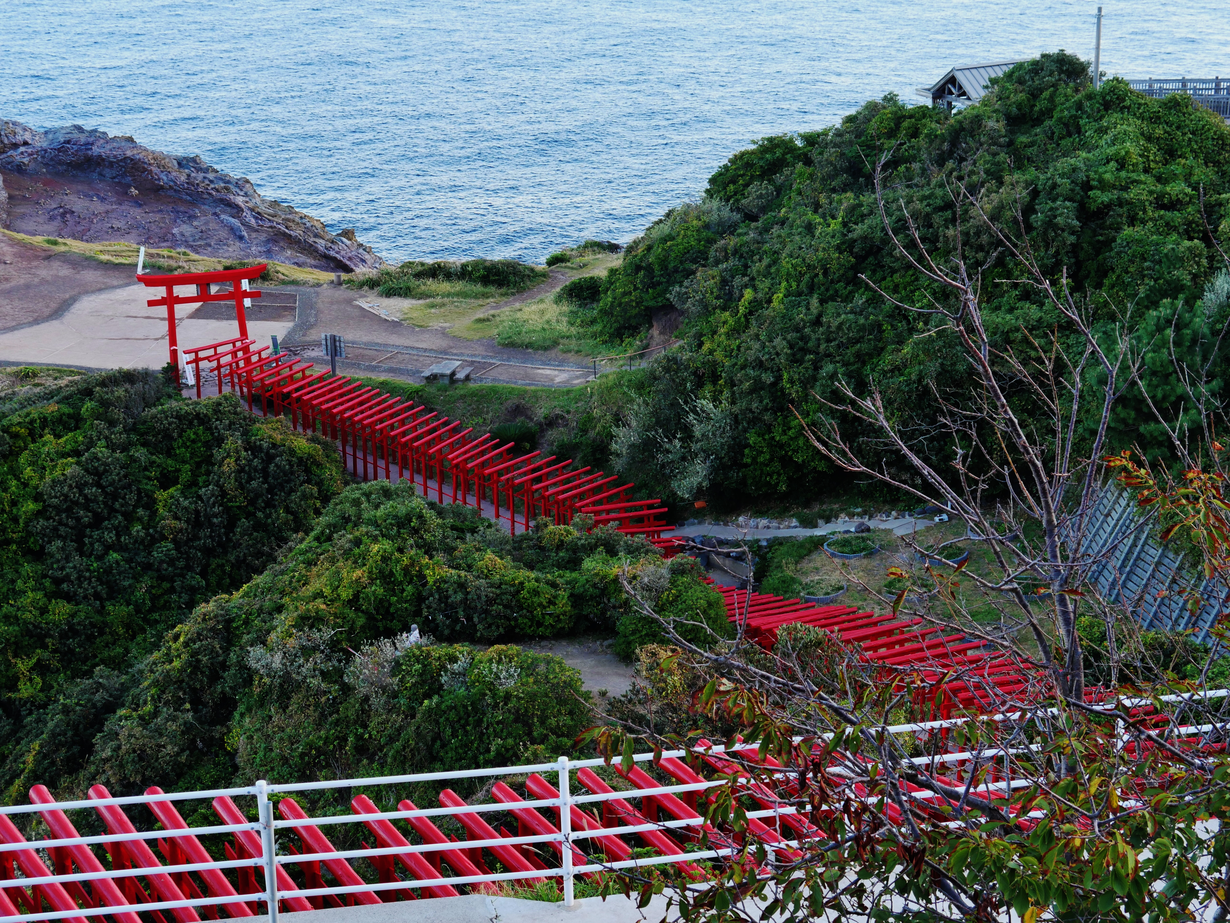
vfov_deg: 26.1
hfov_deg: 34.3
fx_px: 1990
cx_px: 615
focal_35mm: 56
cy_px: 462
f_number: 8
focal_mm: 28
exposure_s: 1/60
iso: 640
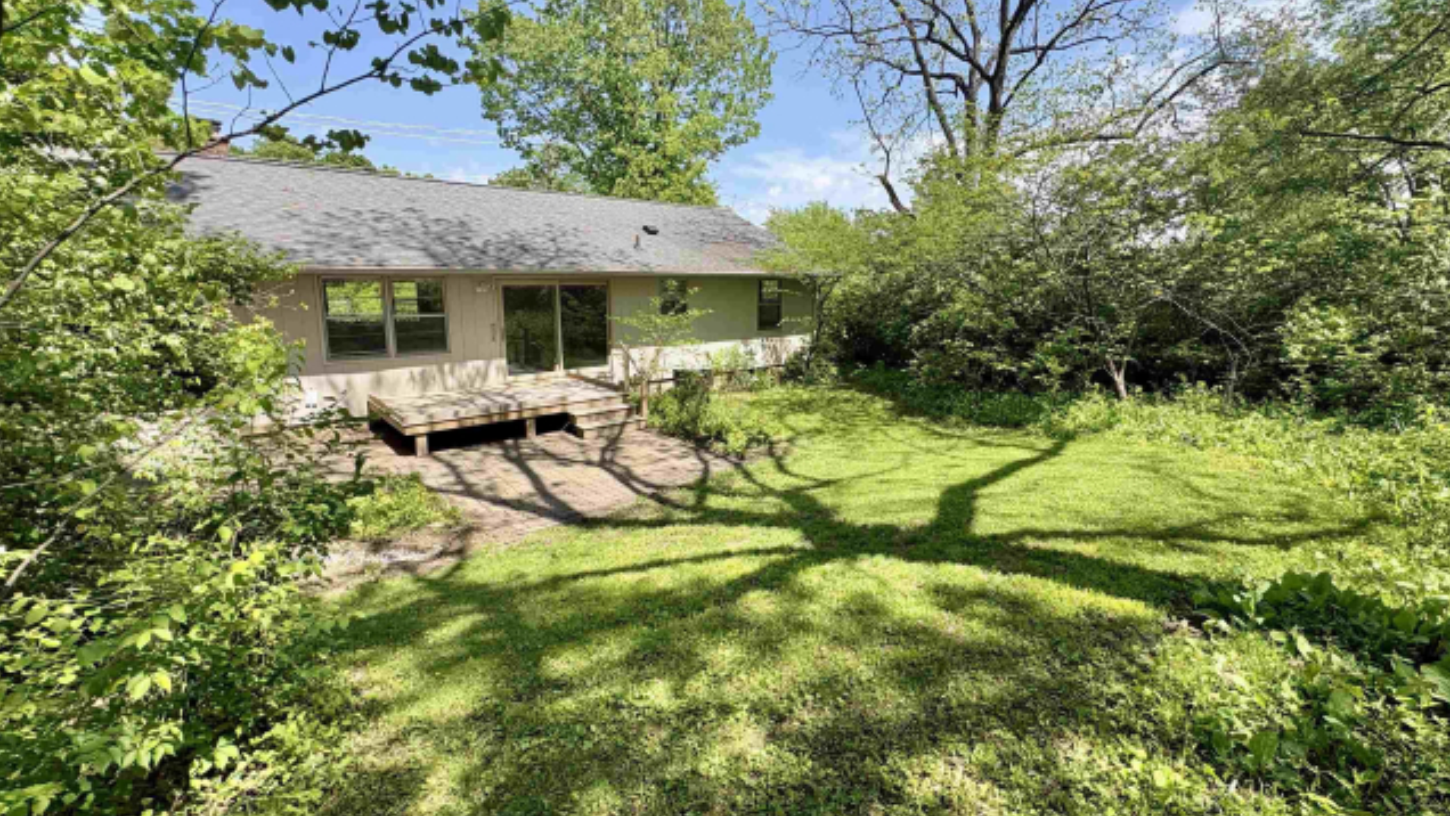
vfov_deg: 67.0
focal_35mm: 16
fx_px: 615
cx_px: 758
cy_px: 376
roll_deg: +0.1
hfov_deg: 99.3
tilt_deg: -8.1
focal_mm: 2.22
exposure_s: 1/868
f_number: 2.2
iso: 40
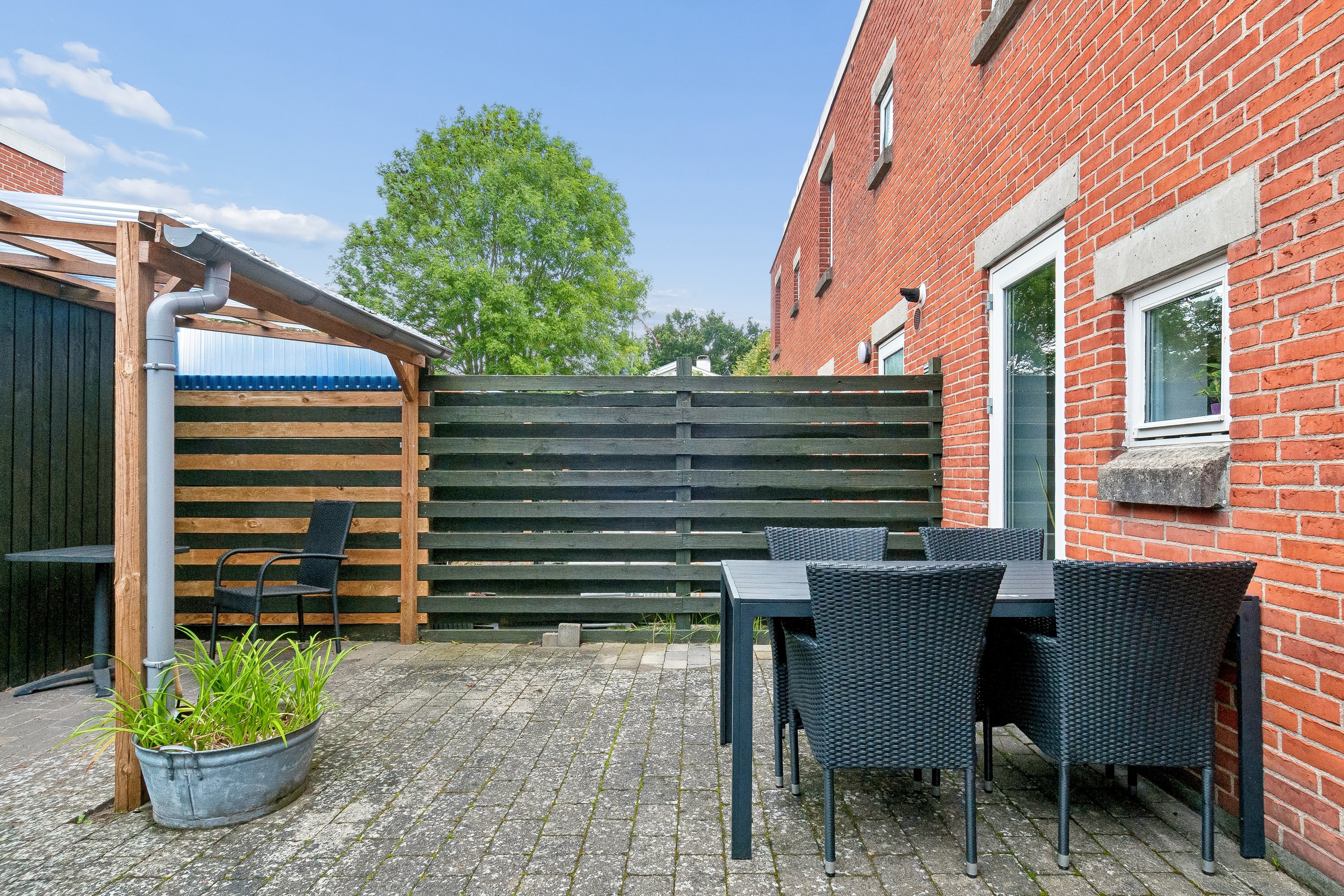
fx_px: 672
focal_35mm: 18
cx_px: 672
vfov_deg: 67.4
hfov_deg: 90.0
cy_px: 448
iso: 400
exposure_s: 1/100
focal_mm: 12
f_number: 10
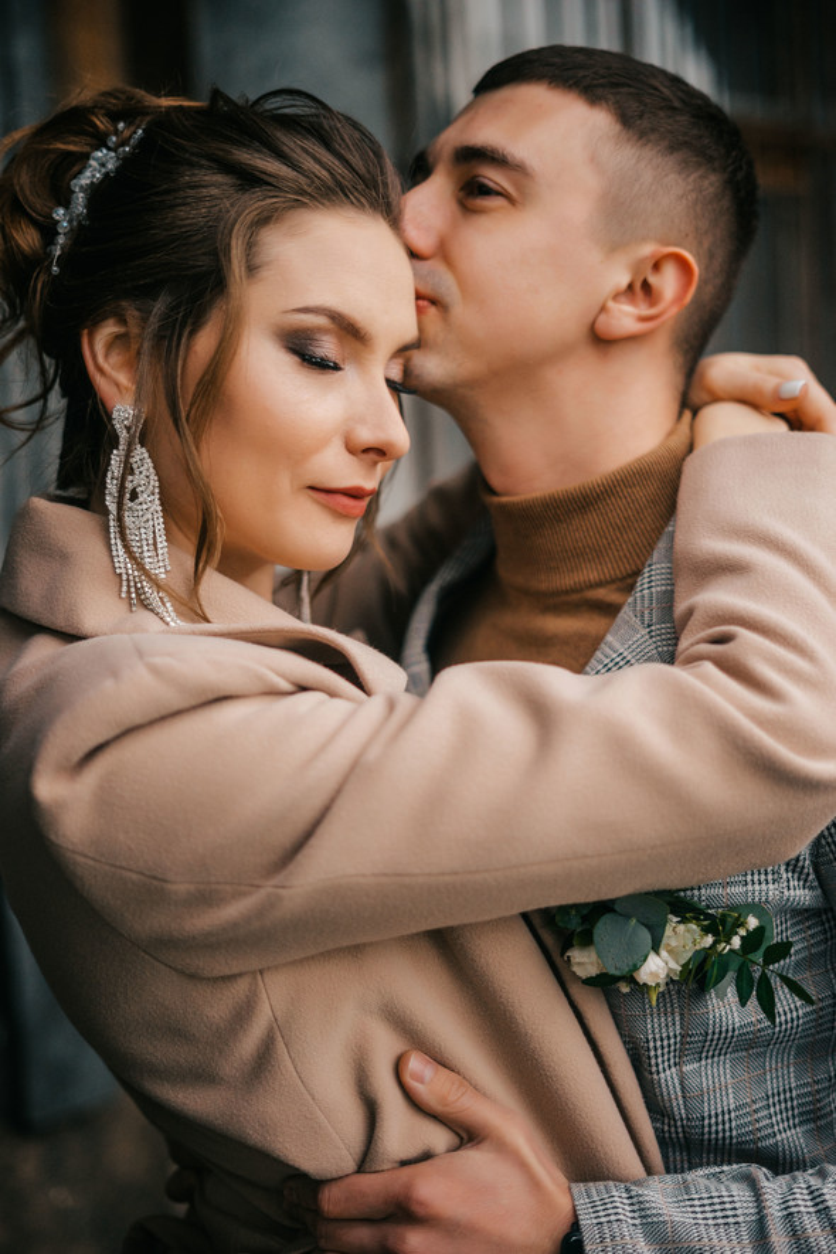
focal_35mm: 50
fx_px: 1742
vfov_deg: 39.6
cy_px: 627
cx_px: 418
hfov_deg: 27.0
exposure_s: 1/200
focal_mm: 50
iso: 400
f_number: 2
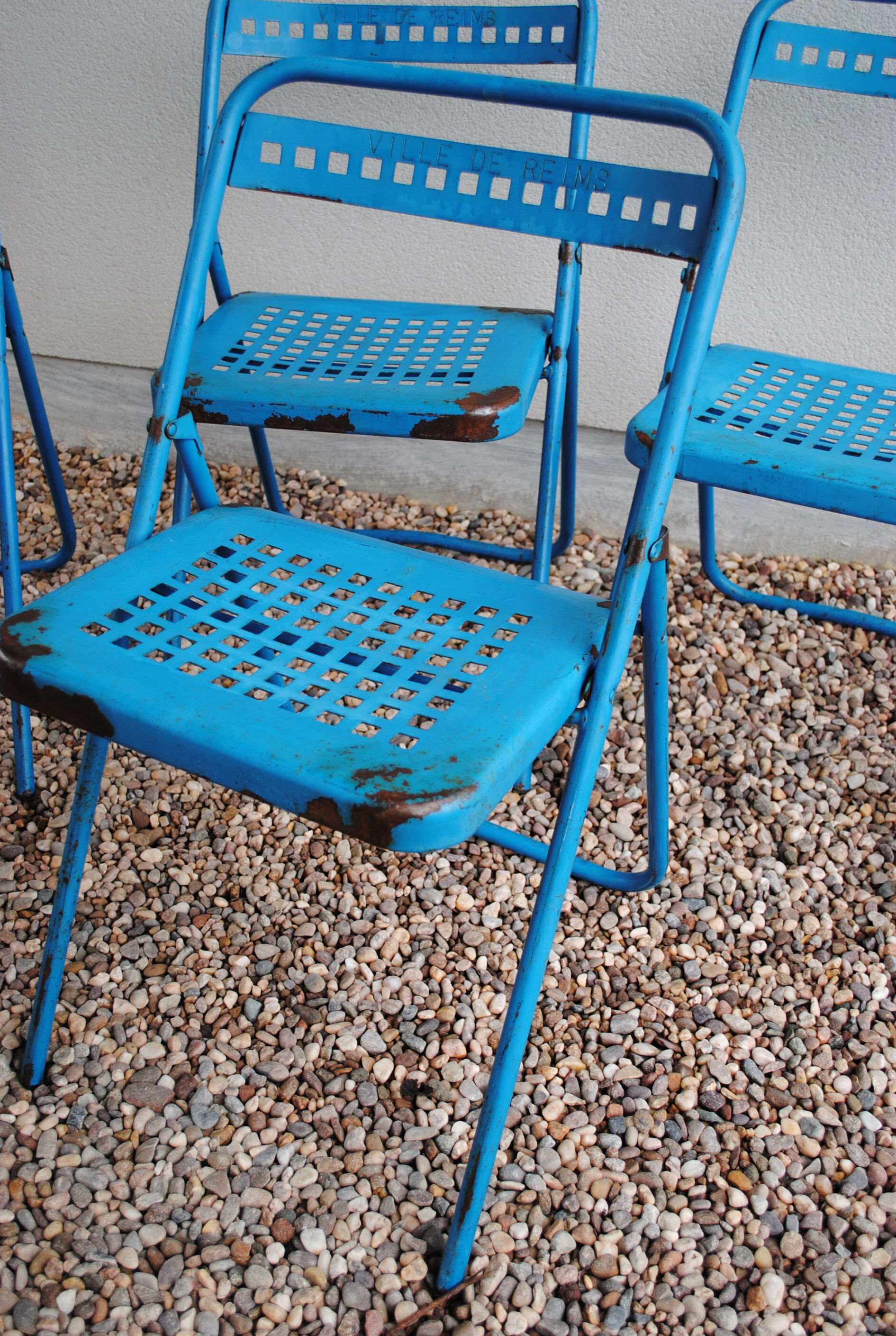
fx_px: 1375
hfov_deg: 36.1
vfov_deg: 51.8
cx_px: 446
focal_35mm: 37
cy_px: 668
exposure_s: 1/60
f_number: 4
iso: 200
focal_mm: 24
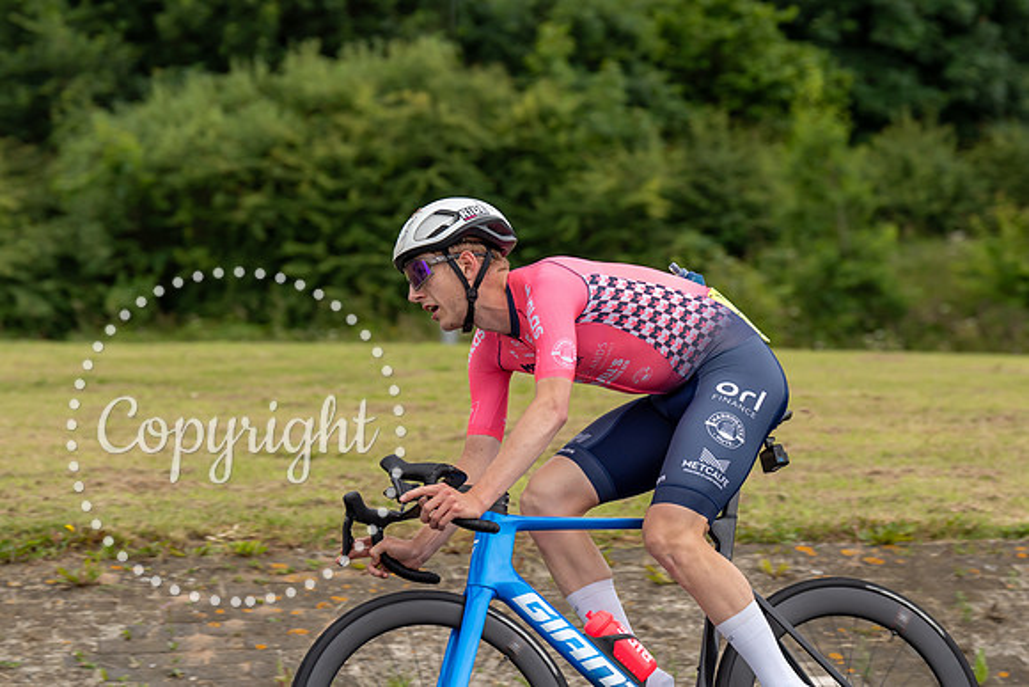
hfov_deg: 12.8
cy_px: 198
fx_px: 4596
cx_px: 583
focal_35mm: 161
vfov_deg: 8.5
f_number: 4
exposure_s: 1/1000
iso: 400
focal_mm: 113
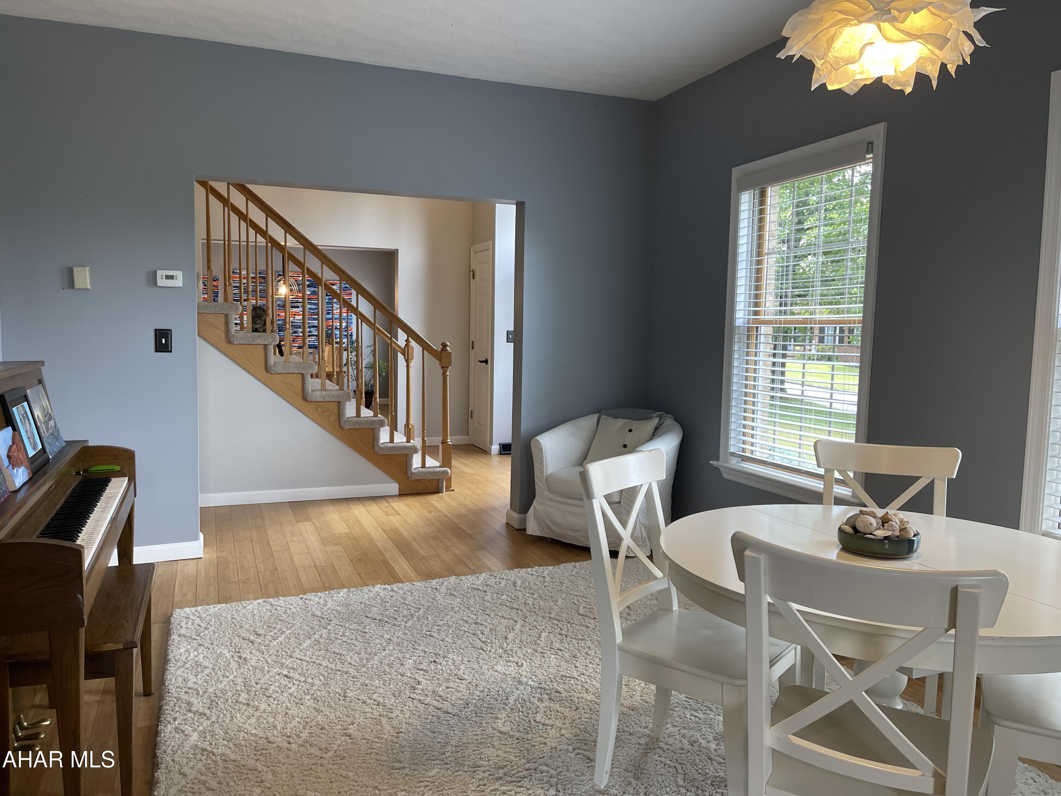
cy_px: 398
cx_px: 530
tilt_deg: -6.9
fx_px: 766
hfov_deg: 69.4
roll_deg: -0.8
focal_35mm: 25
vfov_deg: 54.9
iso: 125
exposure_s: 1/120
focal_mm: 5.1
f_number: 1.6
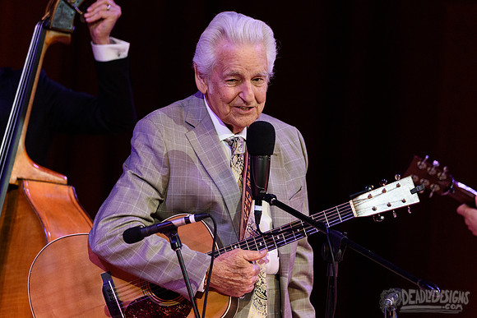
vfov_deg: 3.1
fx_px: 5931
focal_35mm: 448
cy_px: 136
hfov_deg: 4.6
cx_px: 243
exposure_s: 1/400
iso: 2500
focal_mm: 390
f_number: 6
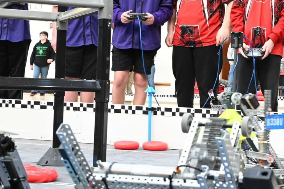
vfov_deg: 16.3
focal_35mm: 84
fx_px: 663
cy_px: 80
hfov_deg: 23.9
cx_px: 213
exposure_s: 1/50
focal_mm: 51
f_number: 13
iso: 10000
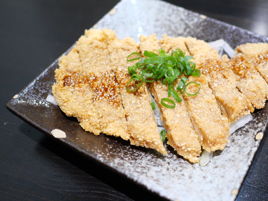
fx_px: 294
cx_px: 158
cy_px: 102
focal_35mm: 38
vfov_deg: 37.7
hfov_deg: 48.7
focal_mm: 15
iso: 1250
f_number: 1.7
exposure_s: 1/60
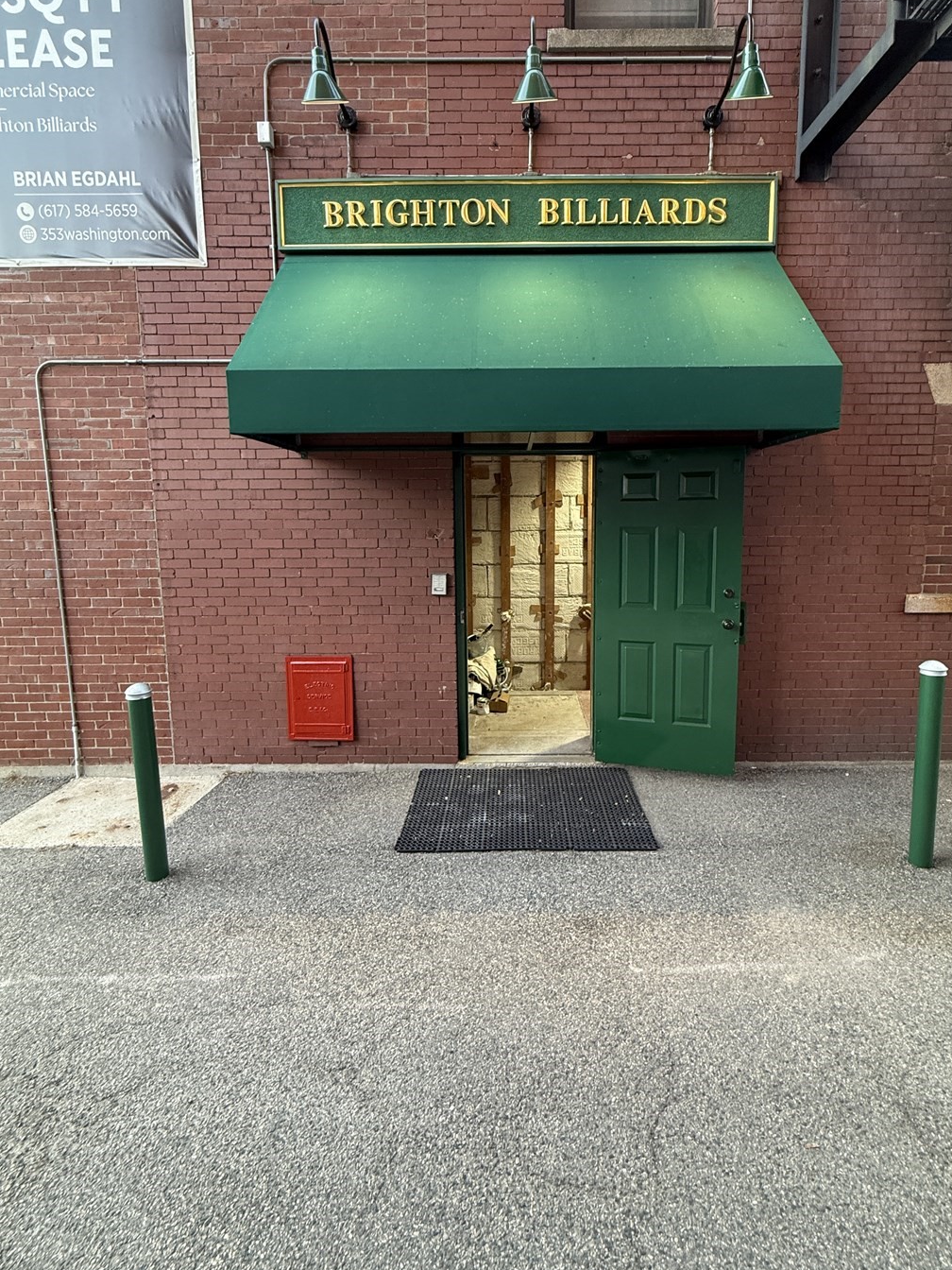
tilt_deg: -5.0
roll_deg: -1.1
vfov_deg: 94.3
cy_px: 585
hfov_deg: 78.0
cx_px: 513
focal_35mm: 16
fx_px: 587
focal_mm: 2.22
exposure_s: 1/120
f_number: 2.2
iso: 250
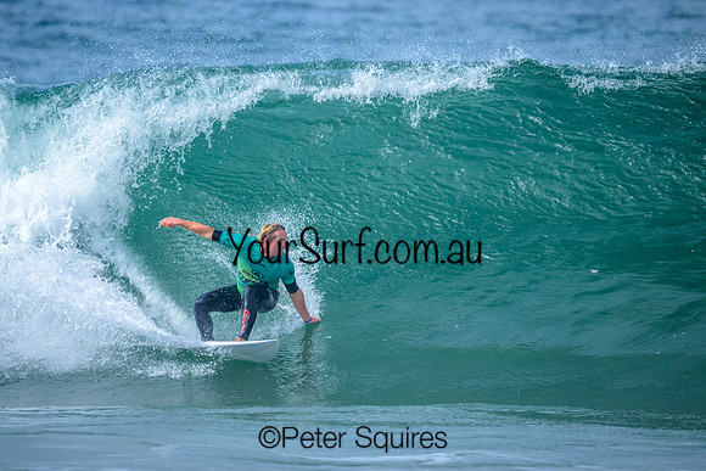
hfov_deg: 2.1
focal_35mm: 983
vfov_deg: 1.4
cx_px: 303
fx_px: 19279
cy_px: 203
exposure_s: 1/2000
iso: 360
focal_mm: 800
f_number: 6.3
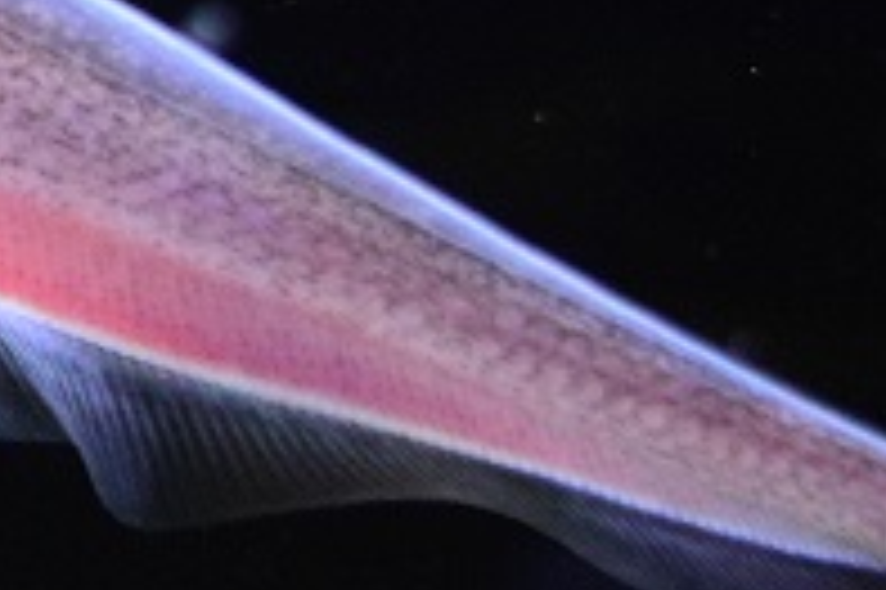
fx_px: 5909
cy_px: -185
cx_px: -1061
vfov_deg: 5.7
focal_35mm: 240
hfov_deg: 8.1
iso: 5000
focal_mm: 35
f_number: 4
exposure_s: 1/640
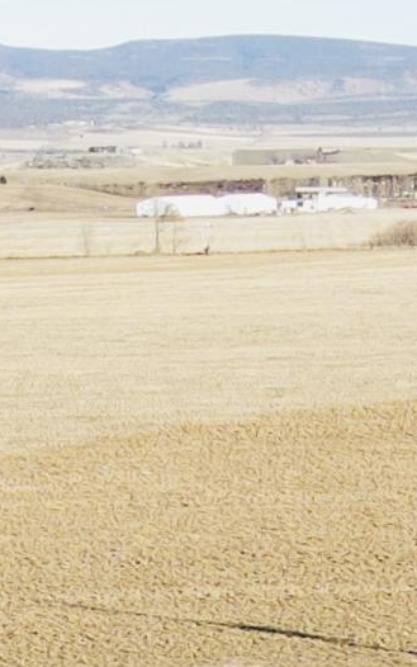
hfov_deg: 8.9
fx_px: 2635
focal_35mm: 145
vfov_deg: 12.7
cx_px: 550
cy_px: 1319
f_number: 2.8
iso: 100
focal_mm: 4.5
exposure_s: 1/320
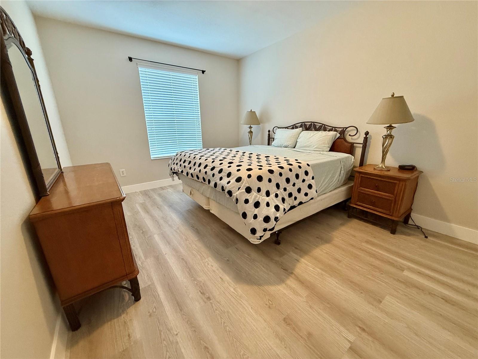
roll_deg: +0.5
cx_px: 239
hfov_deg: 102.1
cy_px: 180
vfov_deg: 85.7
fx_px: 193
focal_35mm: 14
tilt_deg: -16.2
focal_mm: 2.22
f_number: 2.2
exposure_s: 1/60
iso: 400
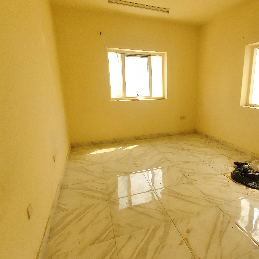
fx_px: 169
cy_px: 128
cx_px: 163
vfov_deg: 74.8
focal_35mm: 20
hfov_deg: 73.5
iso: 80
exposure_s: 1/120
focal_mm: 1.8
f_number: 2.2
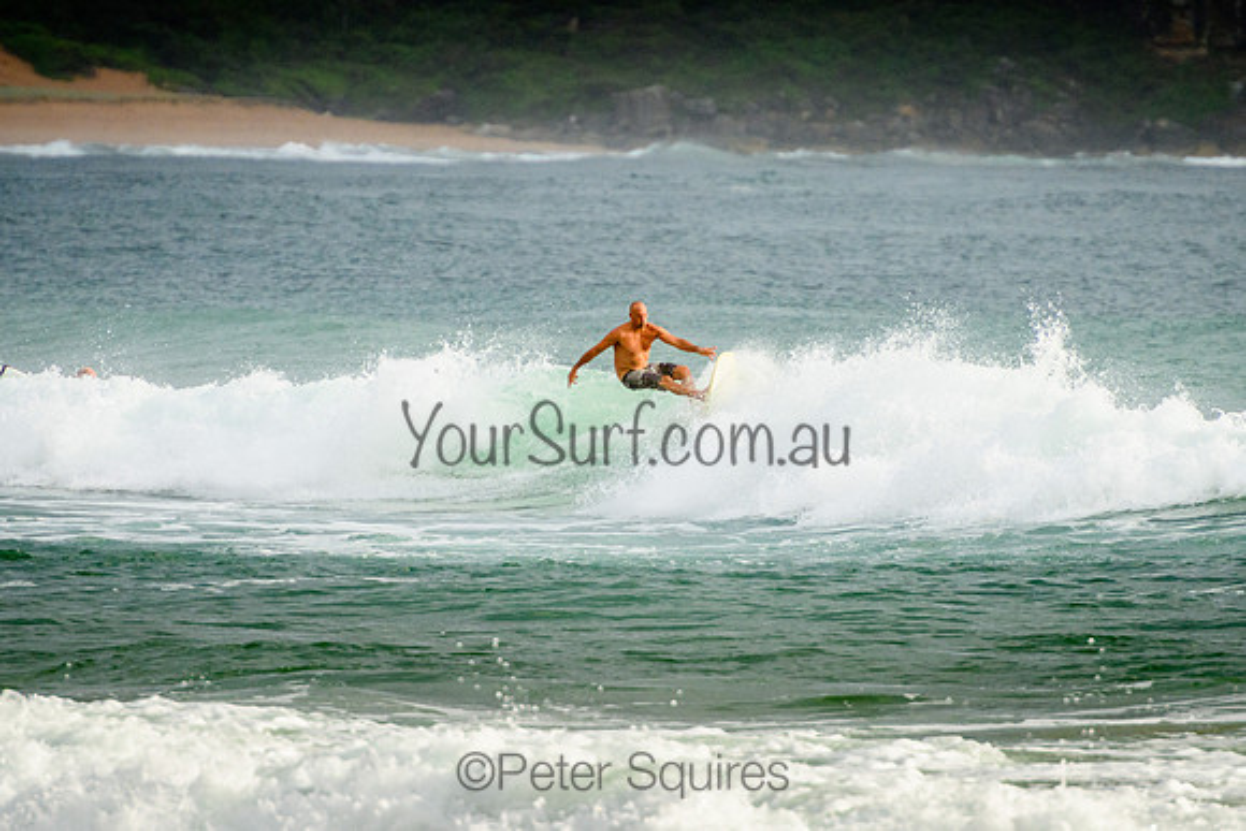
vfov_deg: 2.5
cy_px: 387
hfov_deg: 3.7
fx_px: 19042
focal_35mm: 550
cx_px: 680
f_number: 5.6
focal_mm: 400
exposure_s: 1/2000
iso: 720
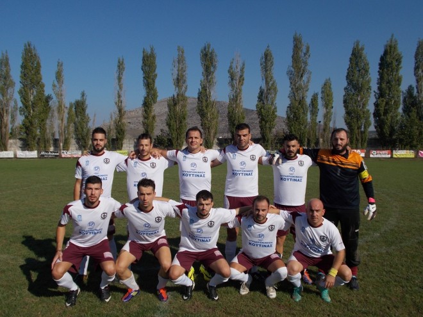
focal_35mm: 34
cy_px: 158
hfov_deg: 54.0
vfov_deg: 41.8
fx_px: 415
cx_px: 212
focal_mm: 6
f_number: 9.2
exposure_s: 1/250
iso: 80
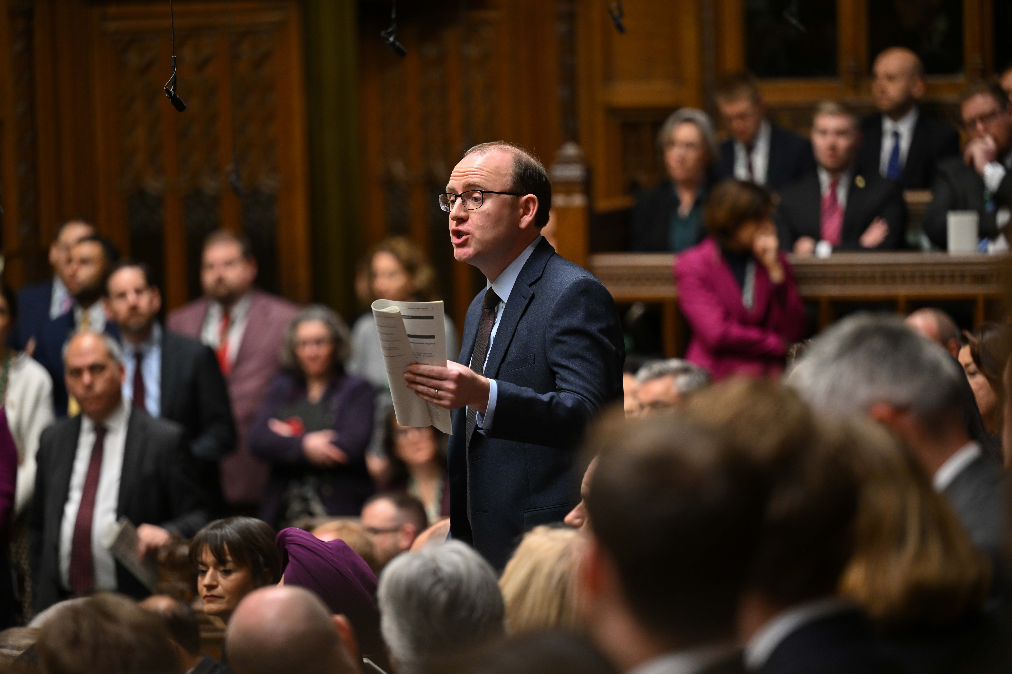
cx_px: 506
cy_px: 337
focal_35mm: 165
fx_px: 4638
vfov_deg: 8.3
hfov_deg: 12.5
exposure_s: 1/400
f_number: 2.8
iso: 2500
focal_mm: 165
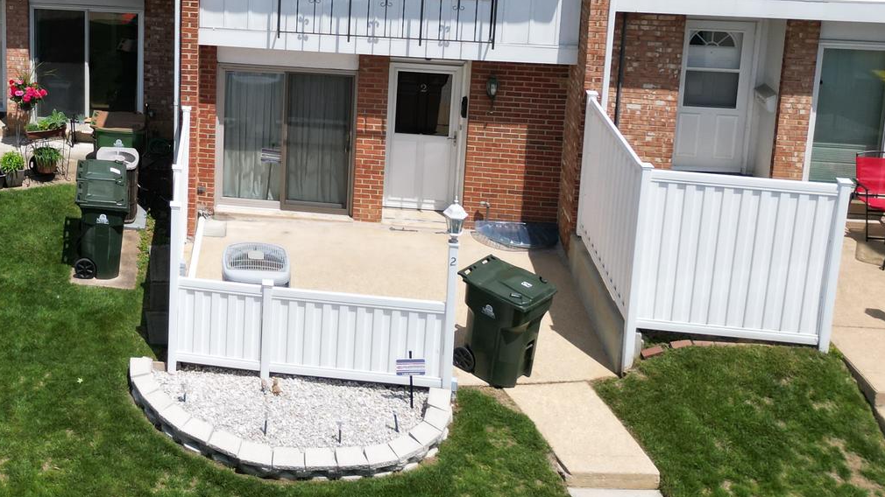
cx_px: 38
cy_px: -86
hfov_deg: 36.0
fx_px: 1244
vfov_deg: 21.2
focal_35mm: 53
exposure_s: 1/5000
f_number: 1.7
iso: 150
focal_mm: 6.72
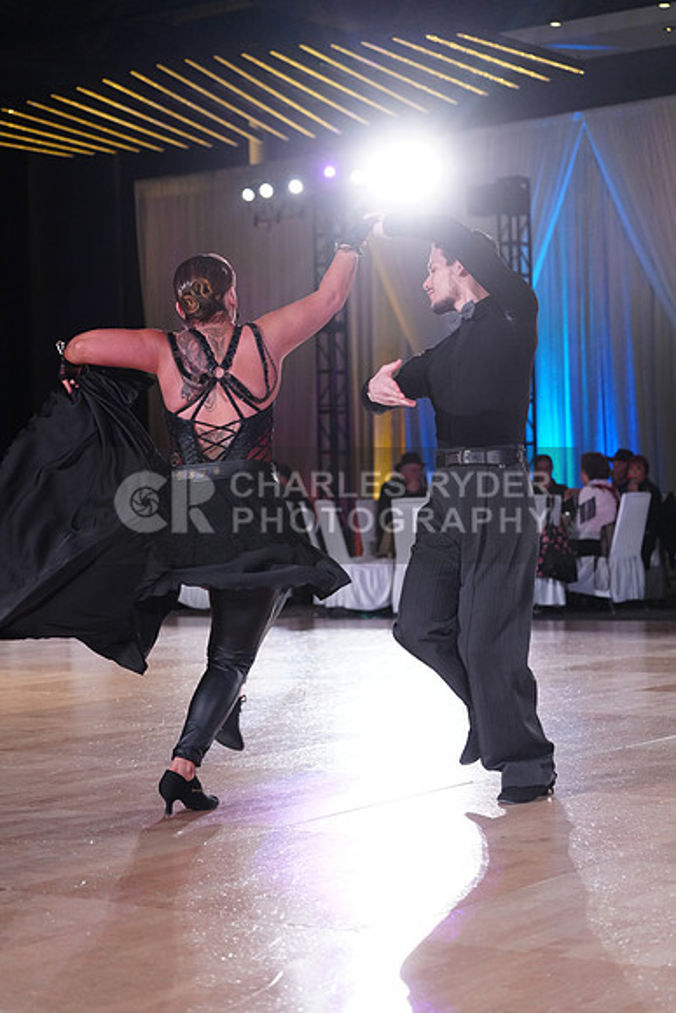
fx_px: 1970
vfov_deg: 28.8
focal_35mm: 70
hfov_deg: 19.5
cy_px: 506
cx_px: 338
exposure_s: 1/400
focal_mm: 70
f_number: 4
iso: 2500
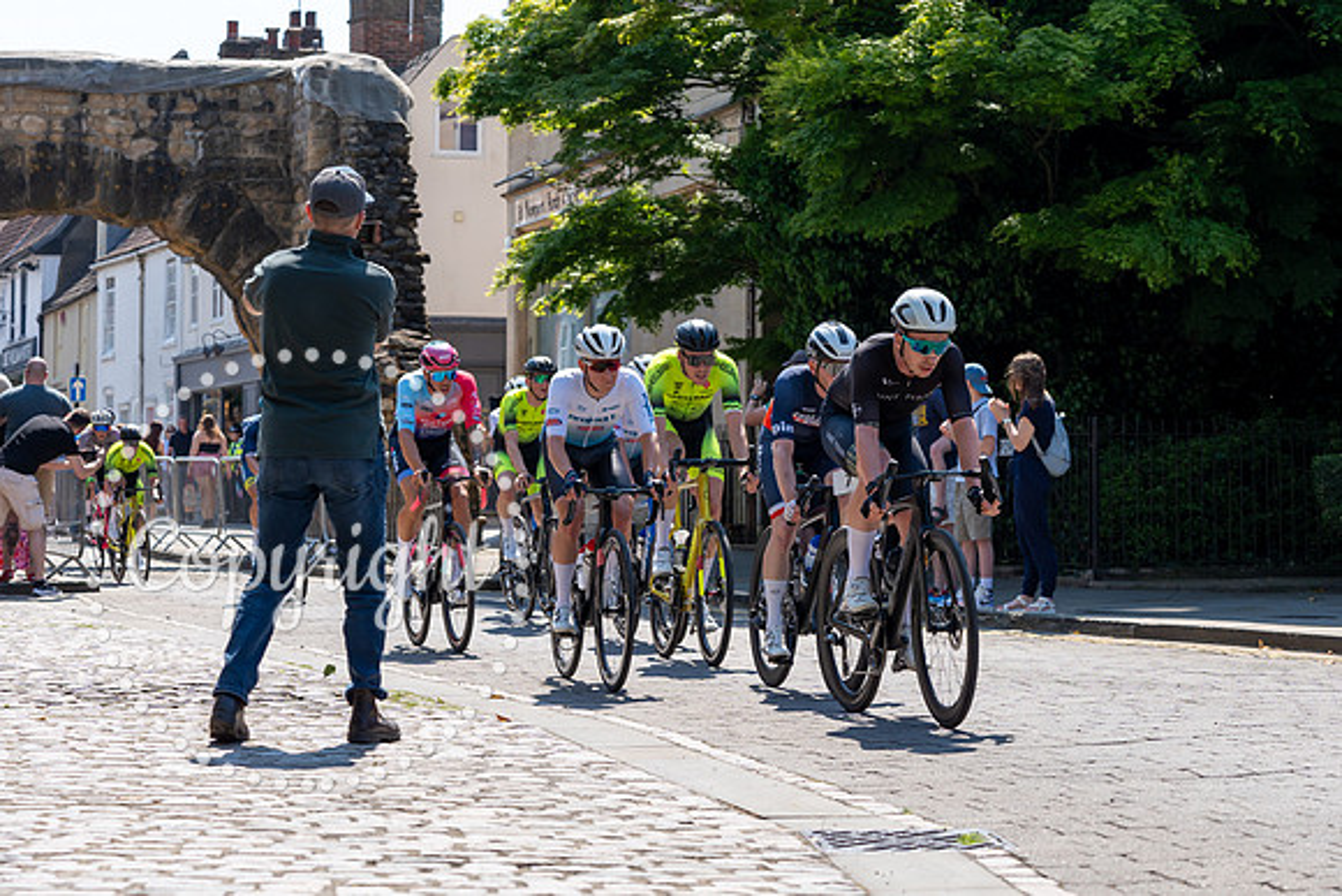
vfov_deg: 14.6
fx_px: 3501
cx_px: 904
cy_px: 371
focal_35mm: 94
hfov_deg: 21.6
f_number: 5
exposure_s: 1/800
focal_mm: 68
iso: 160
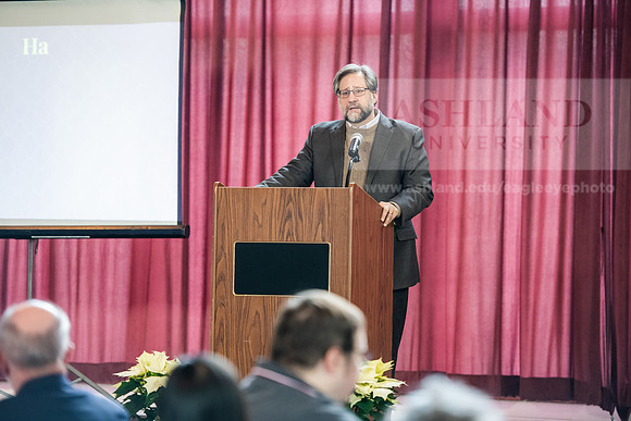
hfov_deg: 13.7
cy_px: 210
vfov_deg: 9.2
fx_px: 2630
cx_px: 316
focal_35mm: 150
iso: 3200
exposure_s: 1/160
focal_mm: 150
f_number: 3.2
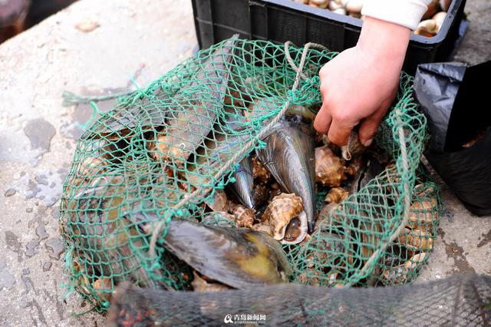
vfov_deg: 18.2
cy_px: 164
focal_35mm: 75
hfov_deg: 27.0
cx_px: 246
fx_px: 1022
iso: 320
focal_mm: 75
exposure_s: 1/500
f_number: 2.8
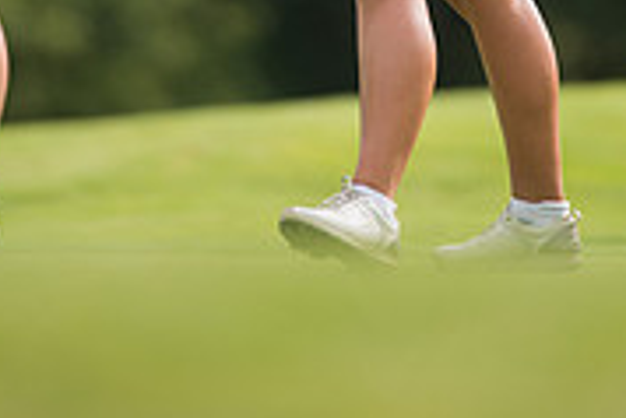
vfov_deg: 1.8
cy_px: -365
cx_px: 306
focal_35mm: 757
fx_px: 13174
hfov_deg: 2.7
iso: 400
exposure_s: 1/2500
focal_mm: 300
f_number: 4
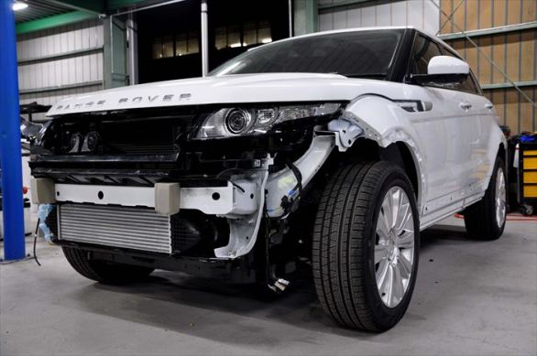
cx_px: 268
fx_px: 536
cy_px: 178
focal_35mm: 36
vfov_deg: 36.8
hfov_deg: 53.2
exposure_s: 1/20
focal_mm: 24
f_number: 4.5
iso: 400
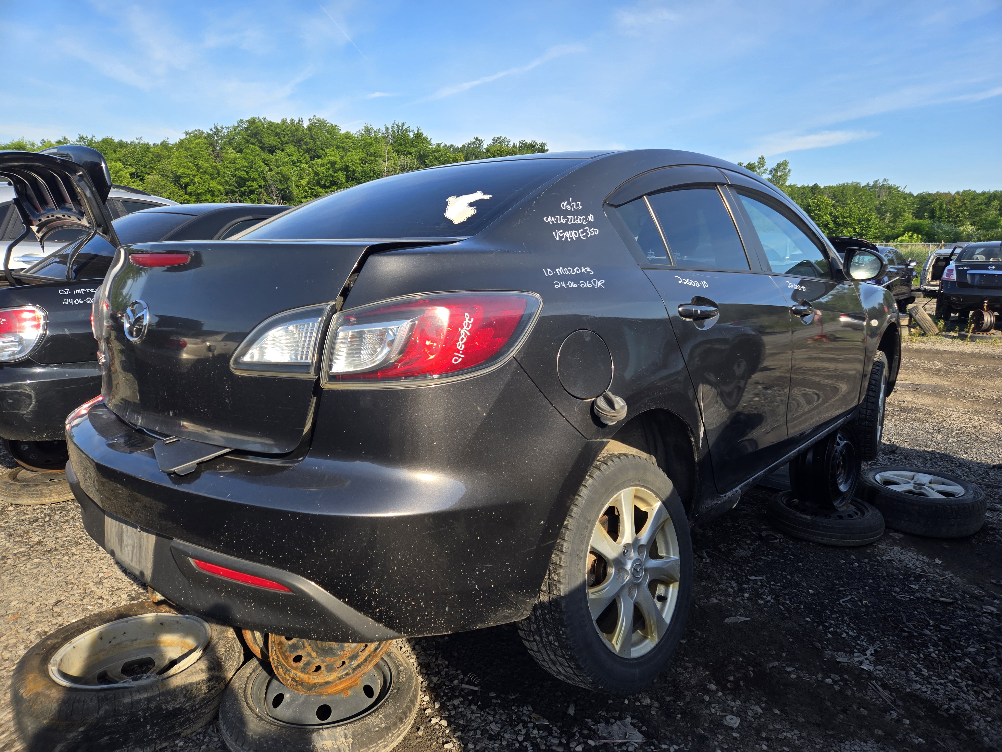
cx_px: 501
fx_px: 666
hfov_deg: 73.9
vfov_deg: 58.9
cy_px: 376
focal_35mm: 23
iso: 25
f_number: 1.8
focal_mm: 5.4
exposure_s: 1/765
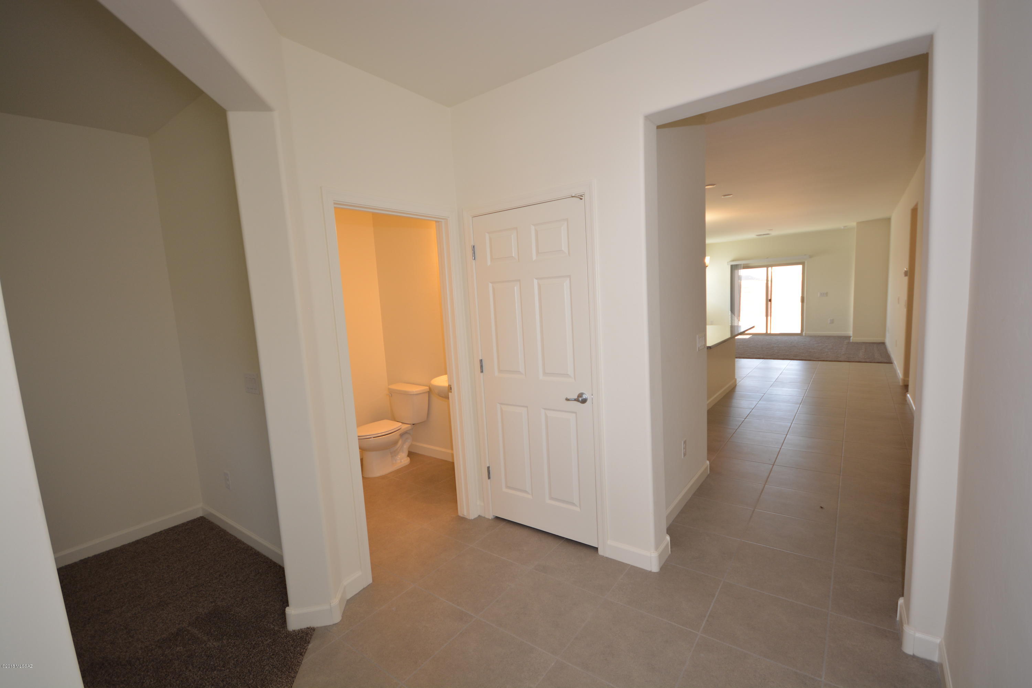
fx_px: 430
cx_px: 516
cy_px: 344
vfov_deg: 77.3
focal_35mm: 15
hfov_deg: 100.4
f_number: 4
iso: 250
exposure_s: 1/60
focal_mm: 10
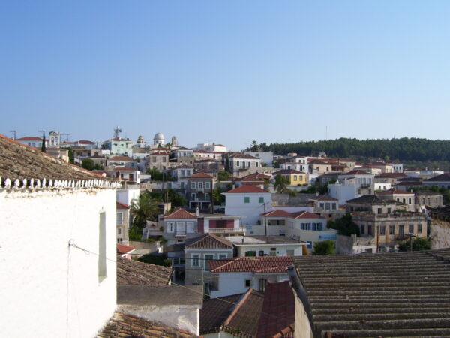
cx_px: 225
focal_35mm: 37
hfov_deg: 50.1
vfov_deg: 38.7
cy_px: 169
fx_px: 481
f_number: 4.8
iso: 80
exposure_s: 1/500
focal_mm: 6
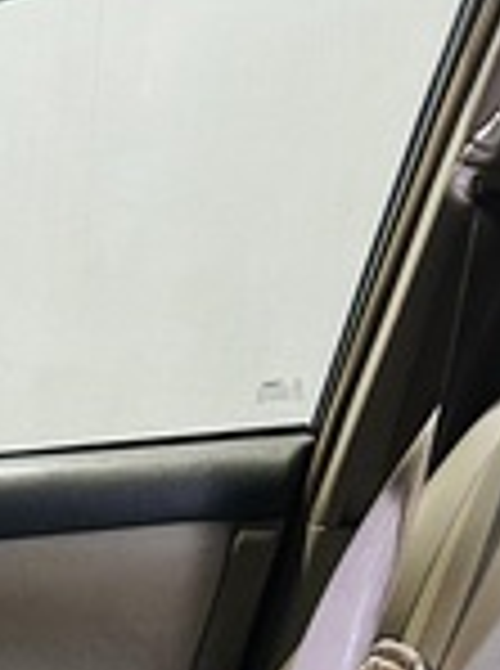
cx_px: -446
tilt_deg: -27.6
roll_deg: +2.9
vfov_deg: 15.8
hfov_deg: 12.6
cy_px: 1228
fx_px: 2031
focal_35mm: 105
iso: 640
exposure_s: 1/33
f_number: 1.5
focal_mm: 5.7
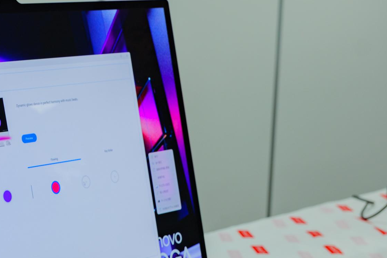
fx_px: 1247
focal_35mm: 116
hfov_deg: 17.2
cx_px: -4
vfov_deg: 11.7
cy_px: 237
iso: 500
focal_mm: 51
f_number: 6.3
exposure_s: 1/80
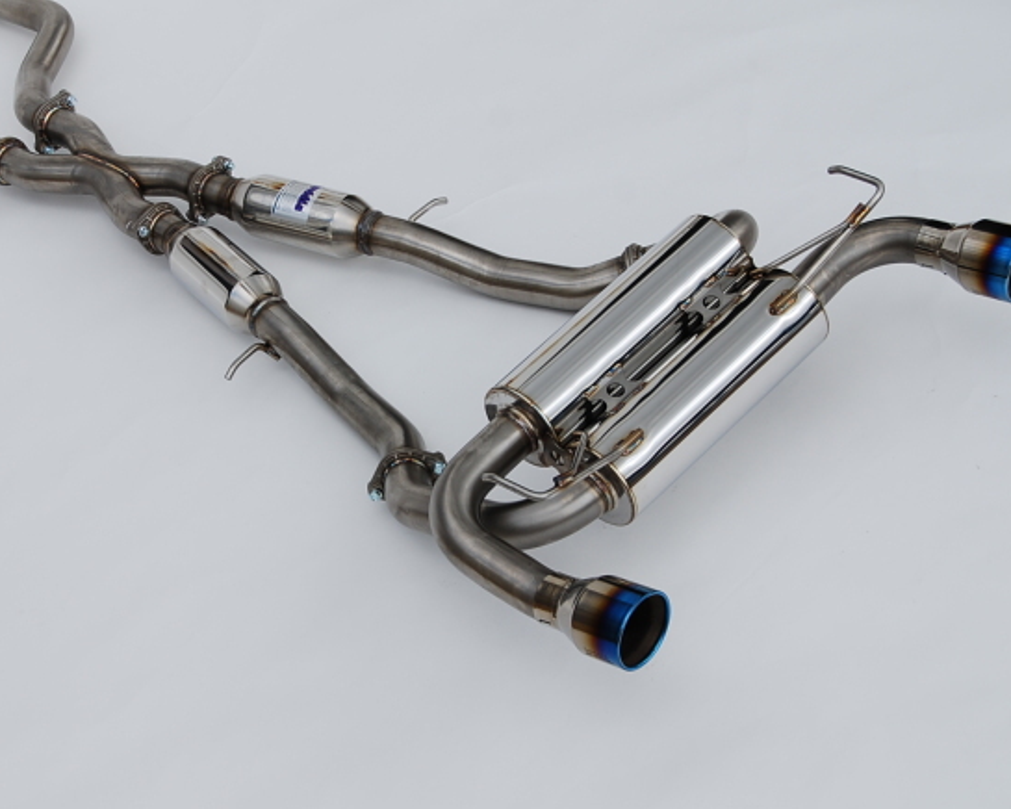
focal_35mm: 87
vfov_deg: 17.7
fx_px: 2603
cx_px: 377
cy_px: 375
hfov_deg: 21.9
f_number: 8
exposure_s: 1/250
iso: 100
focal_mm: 42
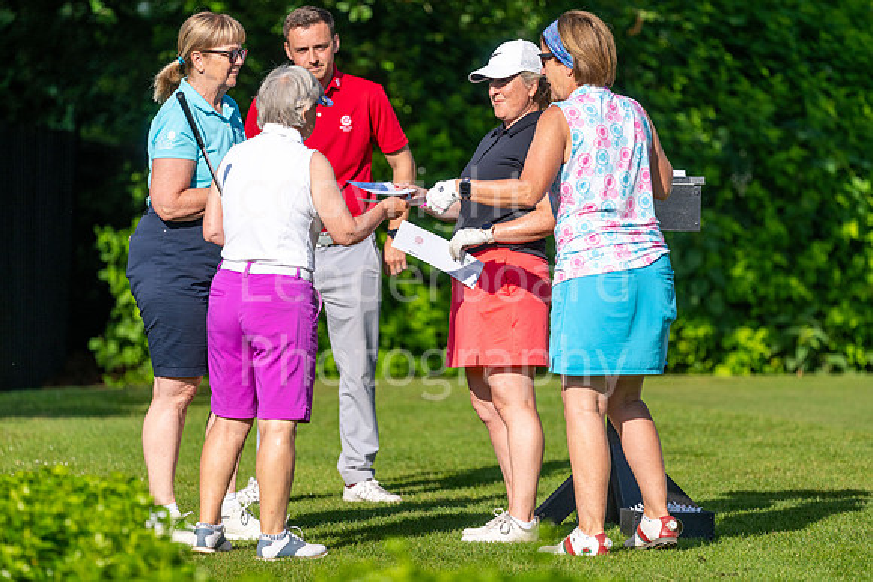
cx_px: 436
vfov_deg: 4.6
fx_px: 7276
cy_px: 291
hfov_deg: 6.9
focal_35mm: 300
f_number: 5
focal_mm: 300
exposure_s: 1/2000
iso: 200
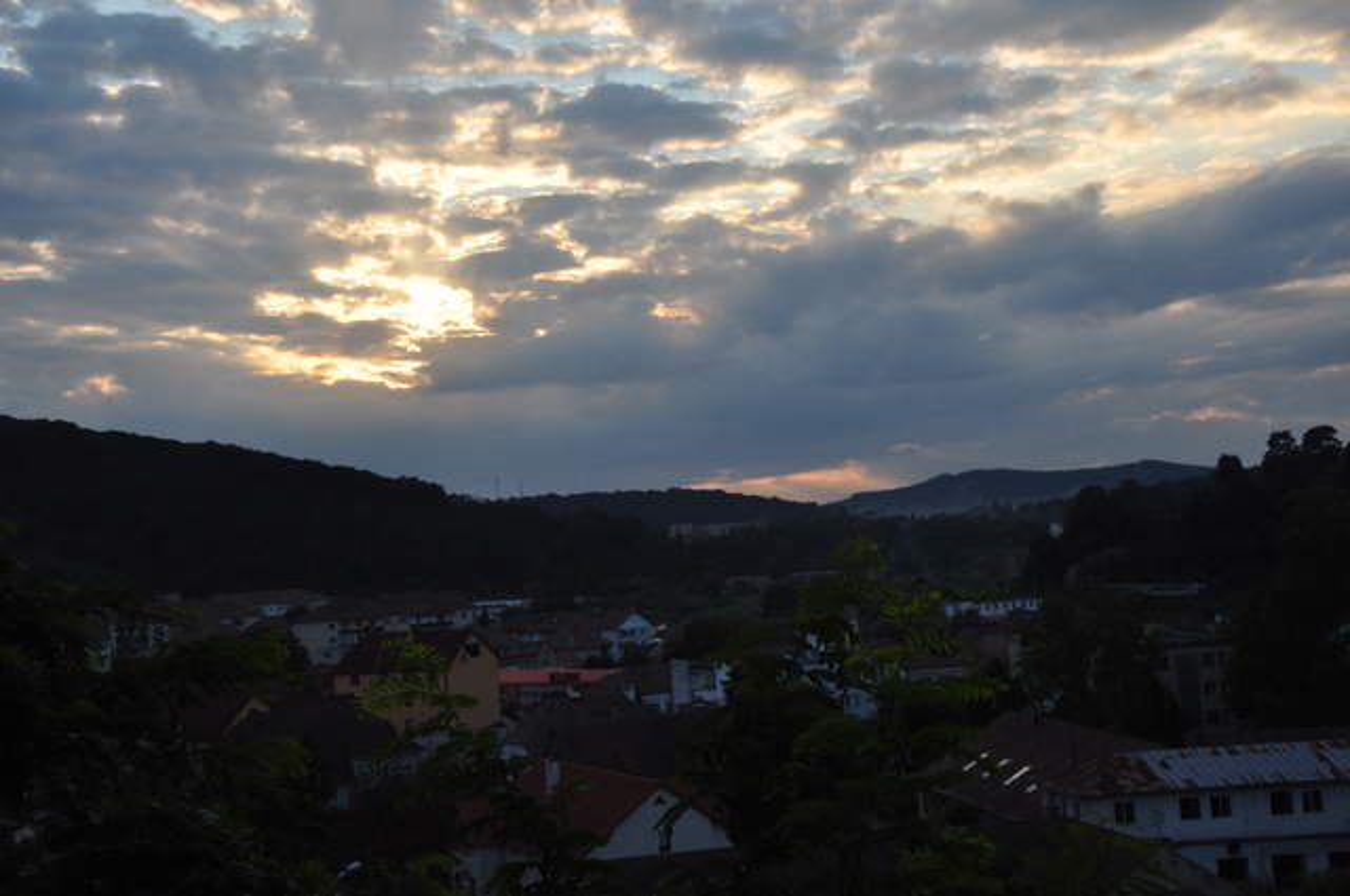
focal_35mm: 52
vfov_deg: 25.7
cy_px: 448
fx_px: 1966
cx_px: 675
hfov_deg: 37.9
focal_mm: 35
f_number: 25
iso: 500
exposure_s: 1/6
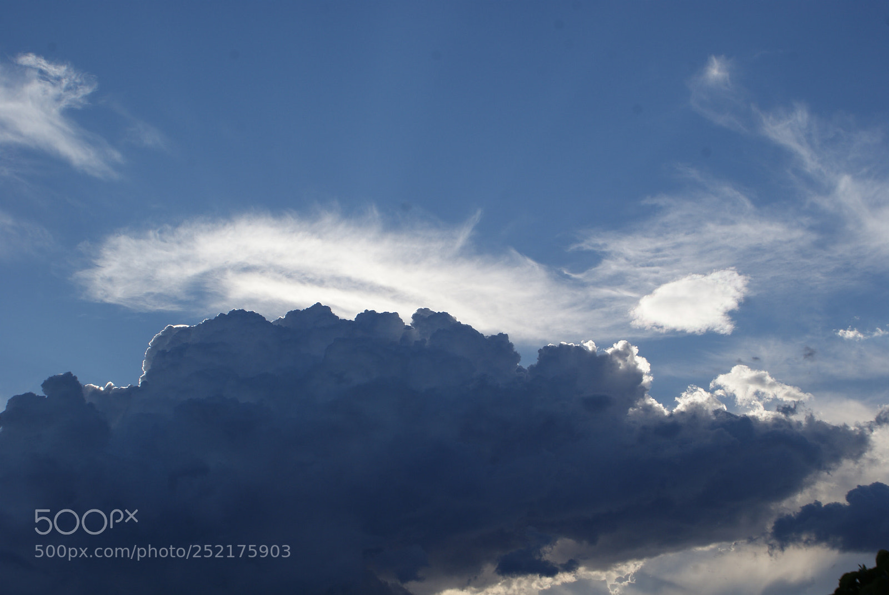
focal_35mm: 52
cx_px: 444
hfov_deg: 37.8
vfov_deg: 25.8
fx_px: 1298
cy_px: 298
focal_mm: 35
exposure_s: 1/160
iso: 100
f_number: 13
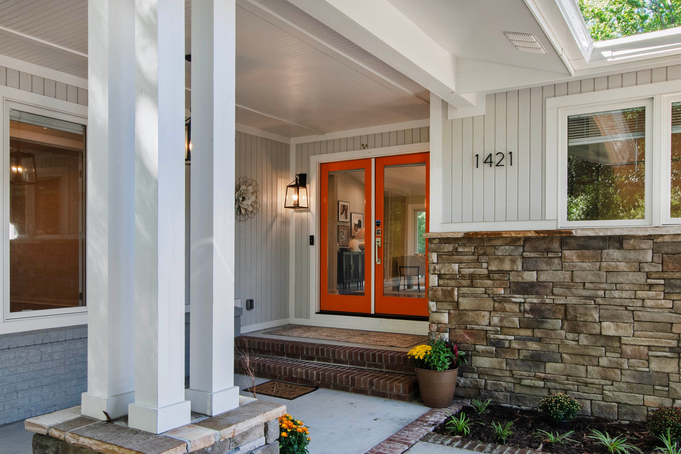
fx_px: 518
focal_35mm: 27
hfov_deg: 66.6
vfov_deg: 47.2
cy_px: 254
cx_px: 341
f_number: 9
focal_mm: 11.5
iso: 400
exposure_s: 1/30
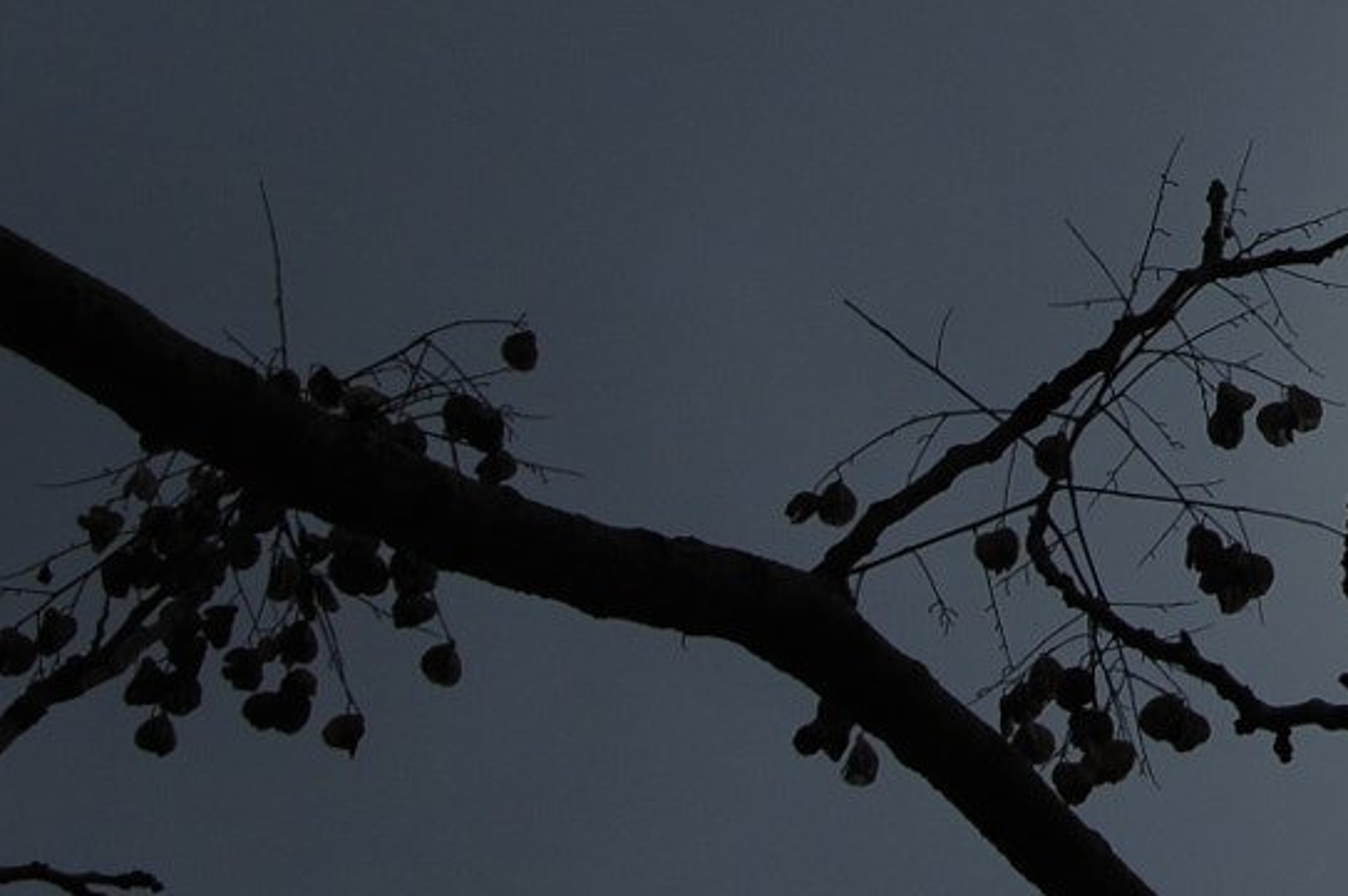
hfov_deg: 11.0
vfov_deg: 7.5
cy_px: -310
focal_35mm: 181
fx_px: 6771
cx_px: 1842
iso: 100
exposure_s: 1/1250
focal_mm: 32
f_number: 8
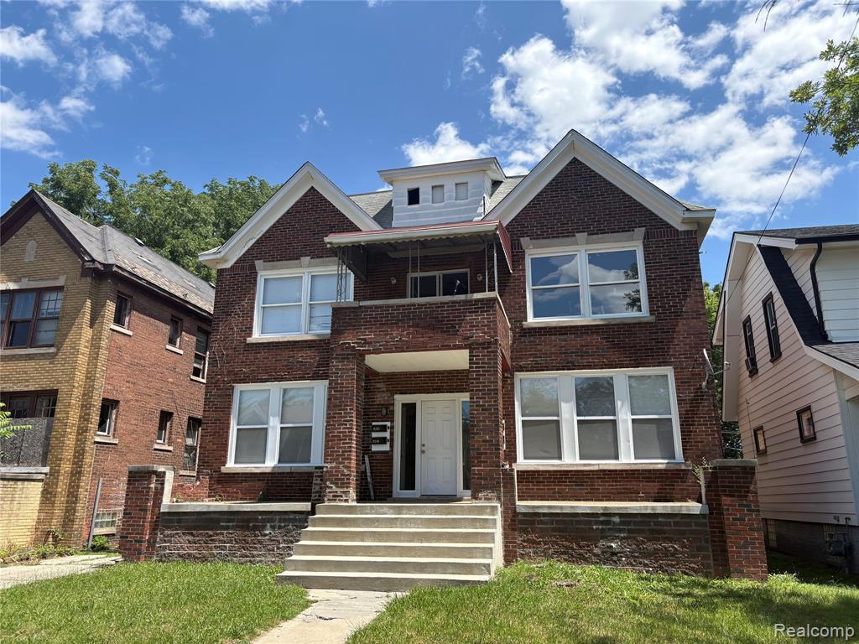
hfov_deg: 67.3
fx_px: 645
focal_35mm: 26
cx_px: 430
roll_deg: +0.1
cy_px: 322
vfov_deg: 53.1
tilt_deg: +15.8
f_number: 1.6
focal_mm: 5.96
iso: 50
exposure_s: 1/2283
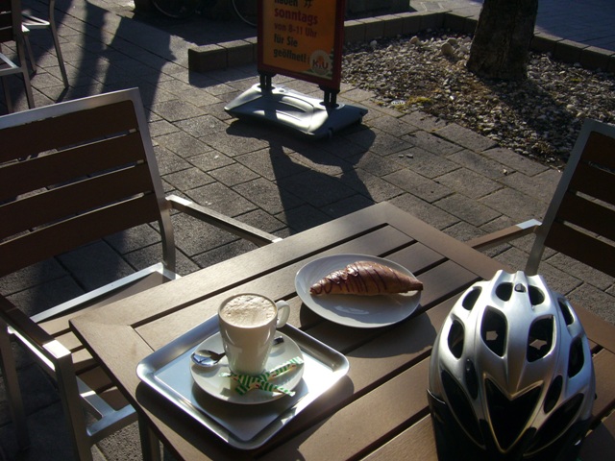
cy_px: 230
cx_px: 308
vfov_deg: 40.7
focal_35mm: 35
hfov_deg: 52.6
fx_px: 622
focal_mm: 5.8
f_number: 5.6
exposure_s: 1/500
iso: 100
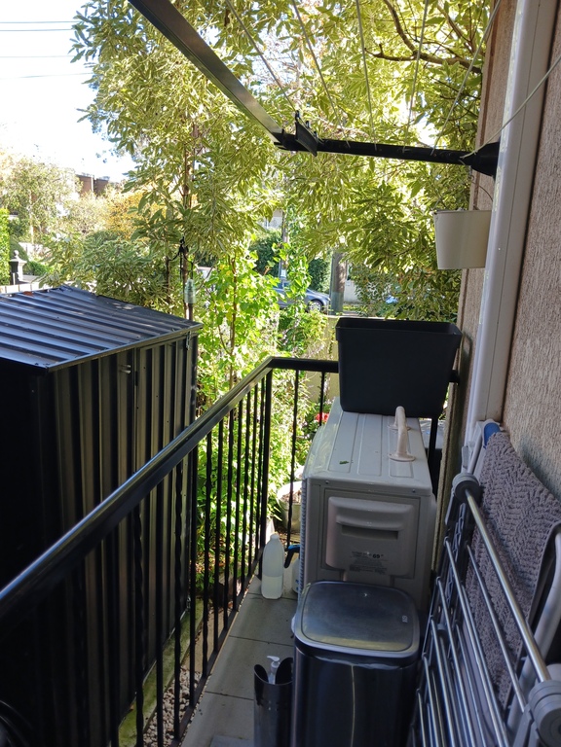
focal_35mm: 27
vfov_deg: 65.3
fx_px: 583
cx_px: 280
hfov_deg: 51.4
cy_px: 374
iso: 40
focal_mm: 3.98
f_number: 1.8
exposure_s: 1/100
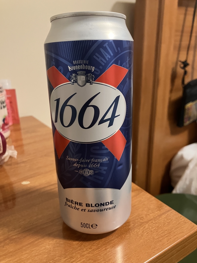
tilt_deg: -18.7
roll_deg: +0.8
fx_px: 212
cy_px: 132
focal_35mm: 28
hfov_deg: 49.7
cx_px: 98
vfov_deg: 63.4
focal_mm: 3.99
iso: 320
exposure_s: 1/33
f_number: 1.8
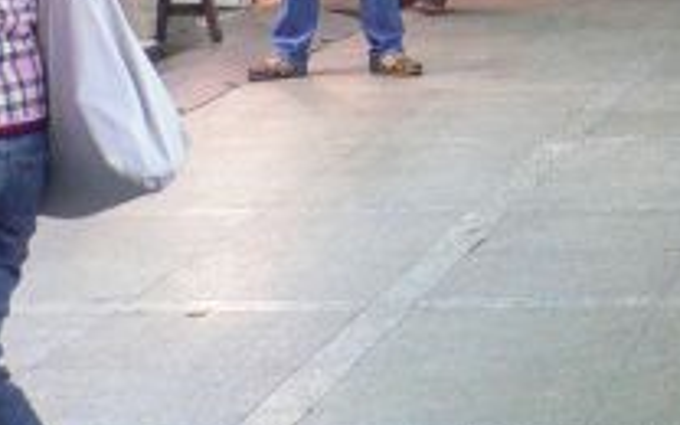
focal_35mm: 143
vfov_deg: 8.8
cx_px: 1239
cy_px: -298
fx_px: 2650
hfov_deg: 13.1
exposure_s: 1/10
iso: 200
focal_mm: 5.8
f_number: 2.8
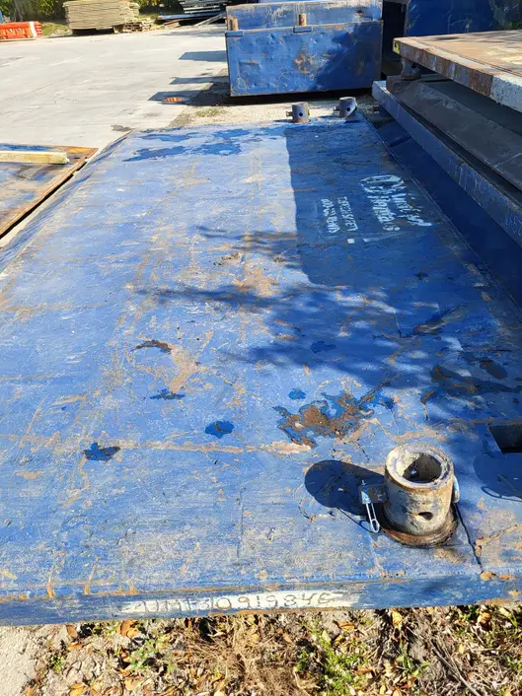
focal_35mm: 27
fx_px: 543
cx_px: 270
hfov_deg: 51.3
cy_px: 356
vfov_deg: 65.3
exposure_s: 1/1129
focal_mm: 5.4
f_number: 1.8
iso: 40
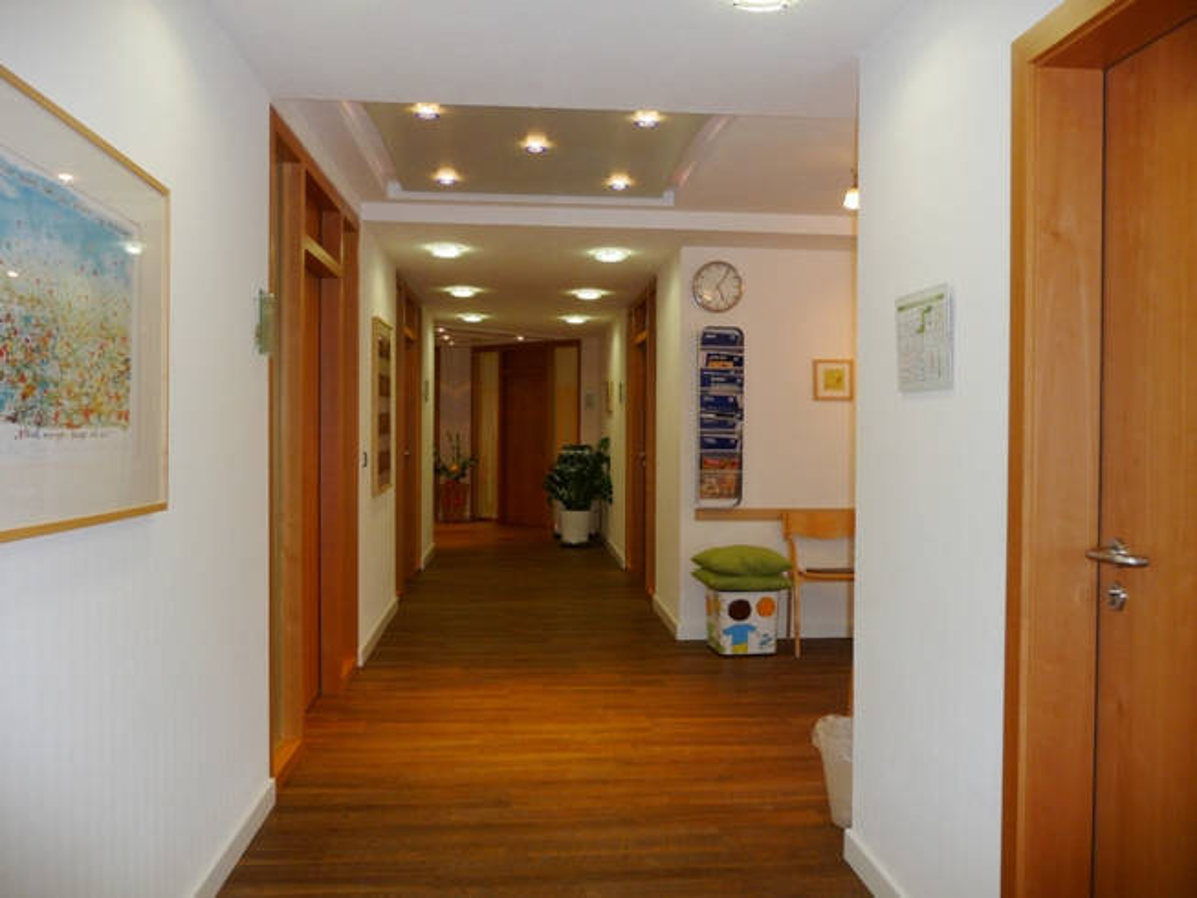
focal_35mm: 28
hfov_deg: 63.4
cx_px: 598
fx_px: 968
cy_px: 449
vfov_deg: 49.8
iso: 100
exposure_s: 1/30
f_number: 3.3
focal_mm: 4.7
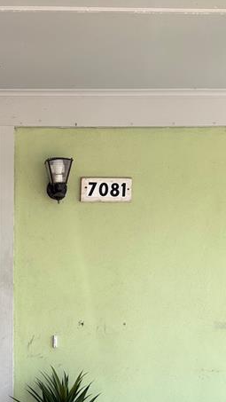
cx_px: -1
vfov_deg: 41.0
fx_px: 511
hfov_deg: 23.8
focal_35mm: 48
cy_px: 325
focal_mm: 5.96
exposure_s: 1/468
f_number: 1.6
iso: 50
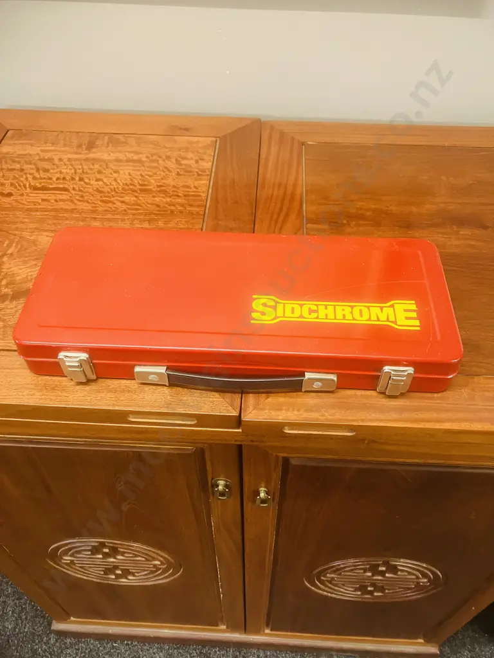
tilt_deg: -47.5
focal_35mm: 28
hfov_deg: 49.7
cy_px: 329
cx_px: 247
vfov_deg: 63.4
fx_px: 533
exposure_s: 1/33
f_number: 1.8
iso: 250
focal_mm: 3.99
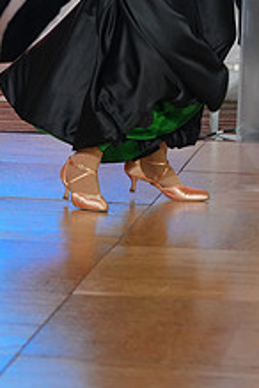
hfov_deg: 3.7
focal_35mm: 373
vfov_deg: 5.5
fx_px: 4025
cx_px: 233
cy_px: -71
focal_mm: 141
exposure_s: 1/400
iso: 1600
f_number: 4
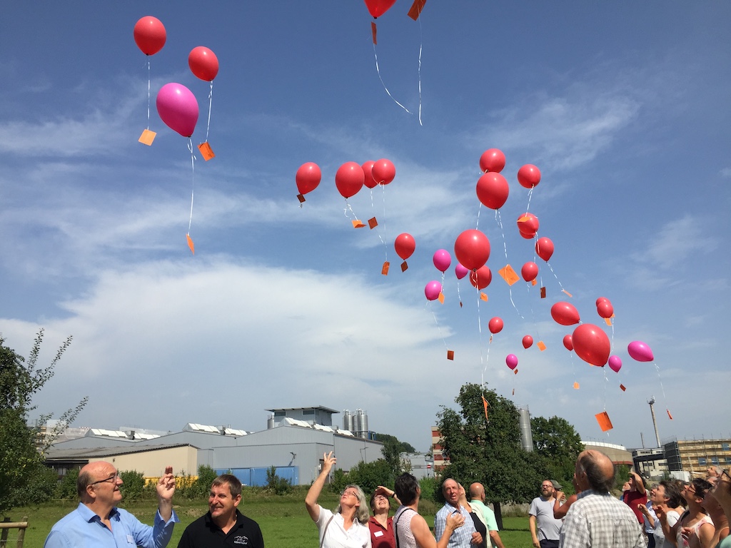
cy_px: 274
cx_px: 366
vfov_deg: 48.2
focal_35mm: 29
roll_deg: -0.5
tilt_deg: +19.4
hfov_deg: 61.7
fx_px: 612
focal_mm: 4.15
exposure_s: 1/2825
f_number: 2.2
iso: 32
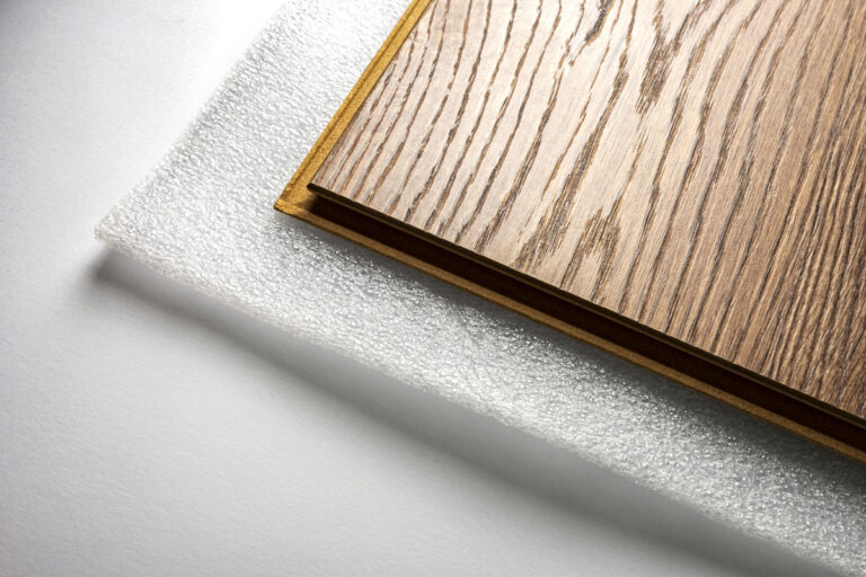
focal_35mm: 34
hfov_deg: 55.1
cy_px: 288
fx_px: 830
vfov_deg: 38.4
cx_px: 433
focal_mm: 23
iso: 100
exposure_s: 1/125
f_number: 10
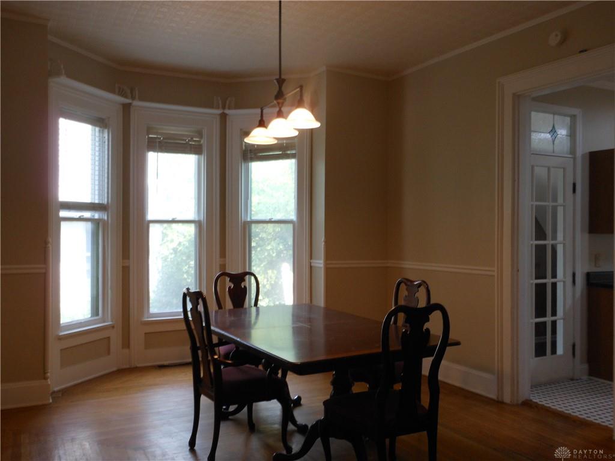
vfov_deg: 42.9
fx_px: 586
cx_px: 308
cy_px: 230
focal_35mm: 33
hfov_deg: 55.4
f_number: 4
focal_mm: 5.9
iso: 125
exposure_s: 1/30
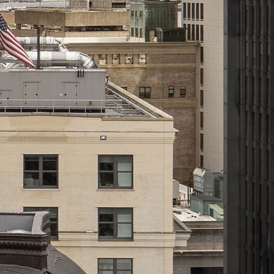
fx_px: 1540
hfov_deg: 9.8
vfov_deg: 10.1
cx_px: -141
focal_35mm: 172
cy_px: 18
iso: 400
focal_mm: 30
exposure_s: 1/500
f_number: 8
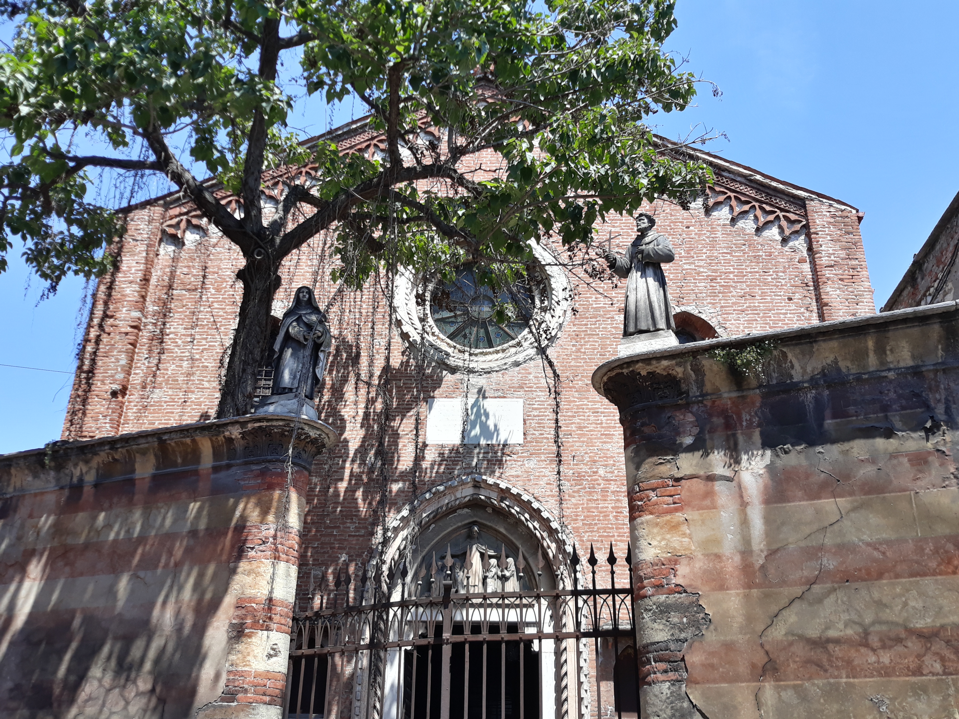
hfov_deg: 65.3
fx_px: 748
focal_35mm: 27
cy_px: 360
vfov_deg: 51.4
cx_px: 480
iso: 40
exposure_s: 1/1042
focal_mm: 3.71
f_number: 1.7
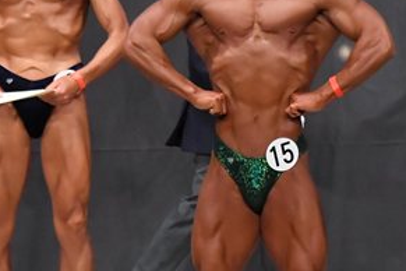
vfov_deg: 2.8
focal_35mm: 488
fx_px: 5503
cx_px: 404
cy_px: 140
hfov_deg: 4.2
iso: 6400
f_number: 5.6
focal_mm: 122
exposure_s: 1/400
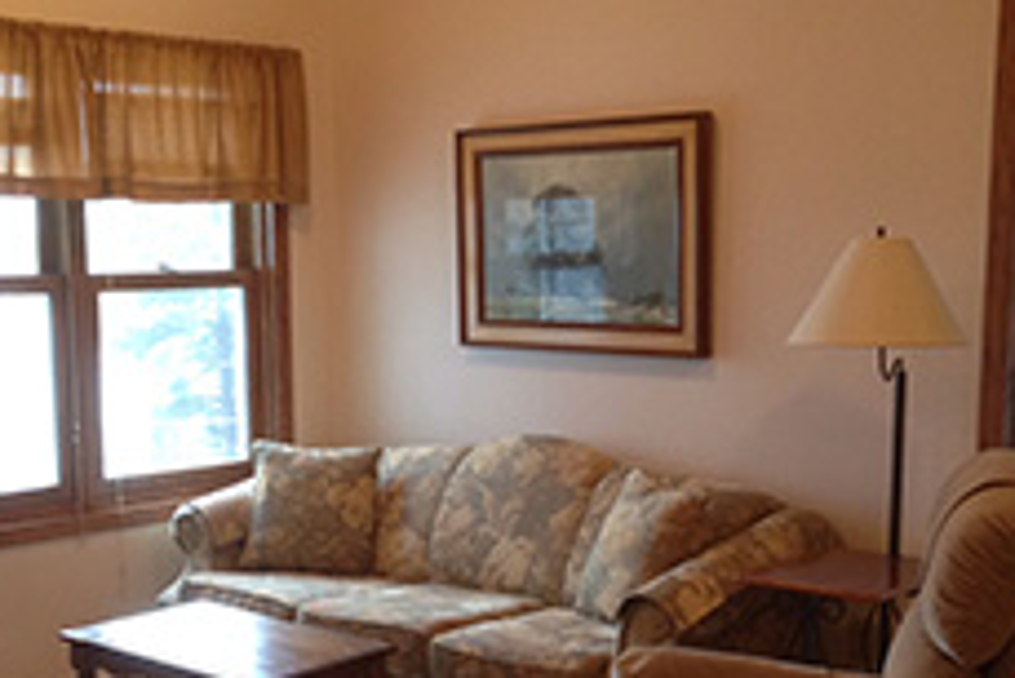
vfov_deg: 22.5
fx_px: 1693
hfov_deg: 33.3
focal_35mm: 60
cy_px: 474
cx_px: 434
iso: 125
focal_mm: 4.12
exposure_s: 1/20
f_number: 2.4
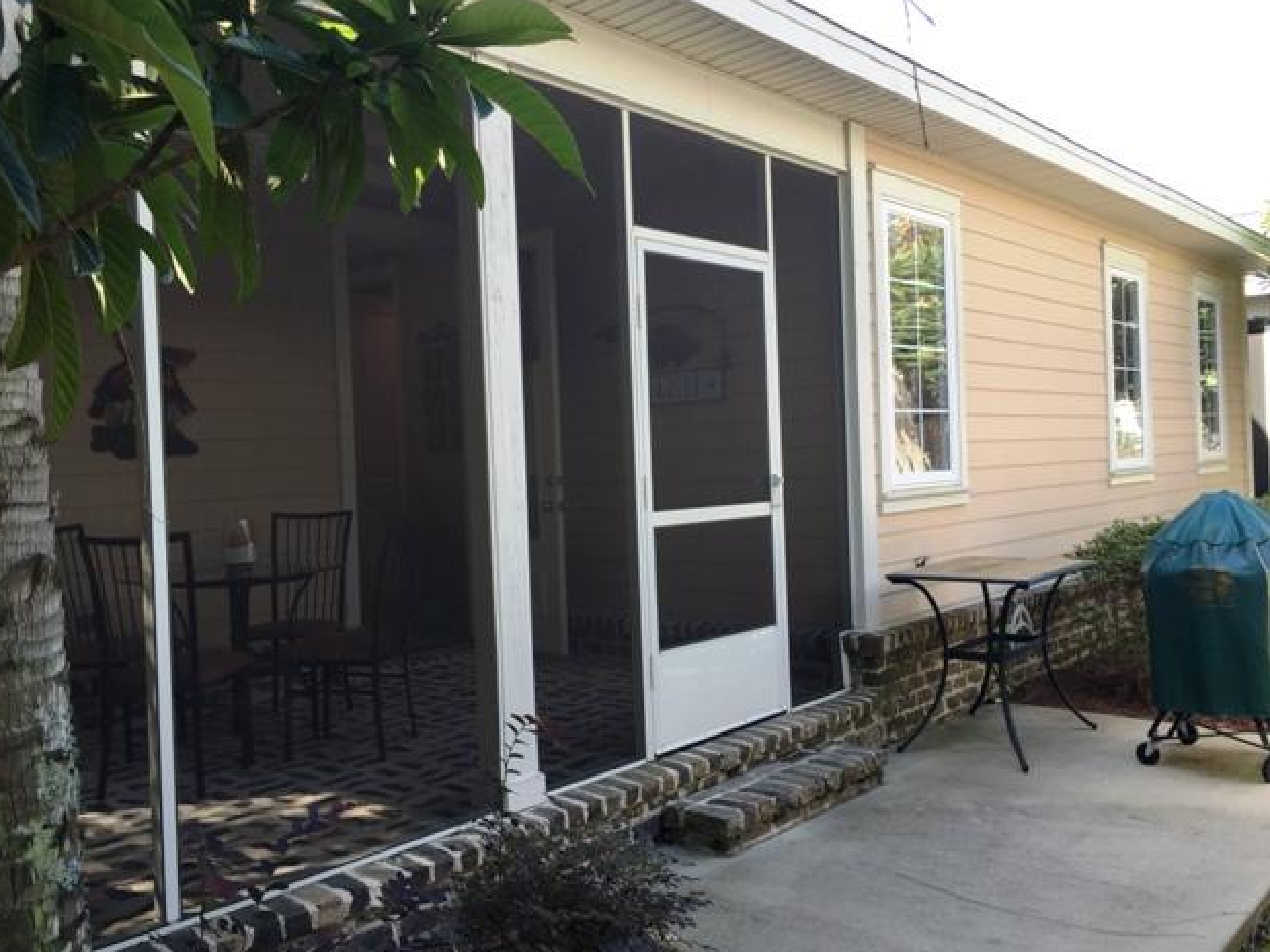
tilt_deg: -1.0
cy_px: 474
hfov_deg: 60.0
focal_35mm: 30
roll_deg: +1.2
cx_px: 648
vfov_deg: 46.8
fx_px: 1100
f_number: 2.2
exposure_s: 1/158
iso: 32
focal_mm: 4.15
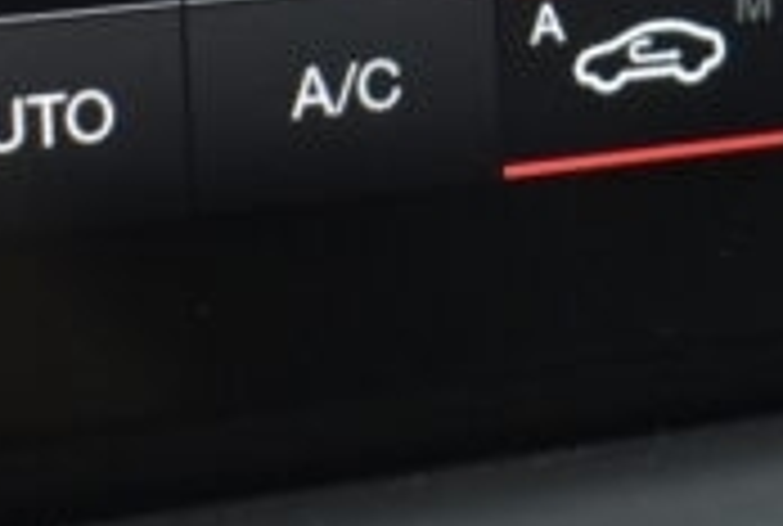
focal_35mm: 185
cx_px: 576
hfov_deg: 11.1
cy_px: -400
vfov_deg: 7.3
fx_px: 4033
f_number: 3.8
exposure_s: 1/50
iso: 1600
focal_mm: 21
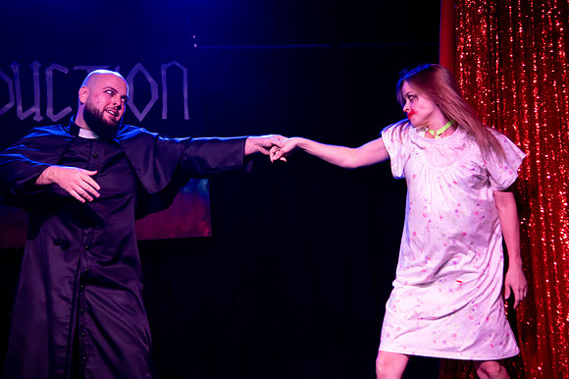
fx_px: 1246
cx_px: 321
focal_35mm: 79
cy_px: 165
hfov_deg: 25.7
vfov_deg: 17.3
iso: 6400
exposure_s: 1/200
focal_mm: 70
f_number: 4
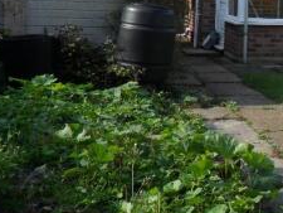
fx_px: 573
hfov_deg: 24.8
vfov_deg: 20.7
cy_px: 36
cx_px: 349
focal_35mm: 70
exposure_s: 1/350
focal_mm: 4.9
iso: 80
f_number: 3.5
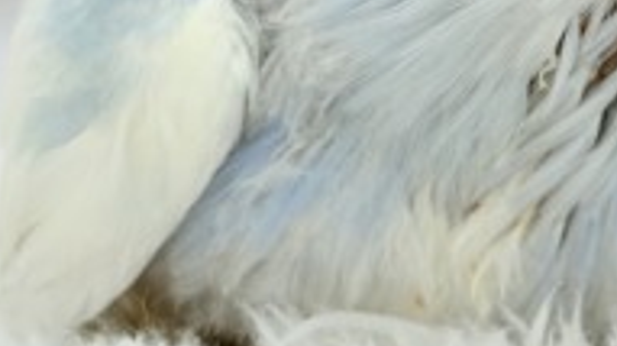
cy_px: -213
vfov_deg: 6.3
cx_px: 527
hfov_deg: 11.3
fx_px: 3105
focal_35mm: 190
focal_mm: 5.96
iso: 64
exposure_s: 1/100
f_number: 1.6
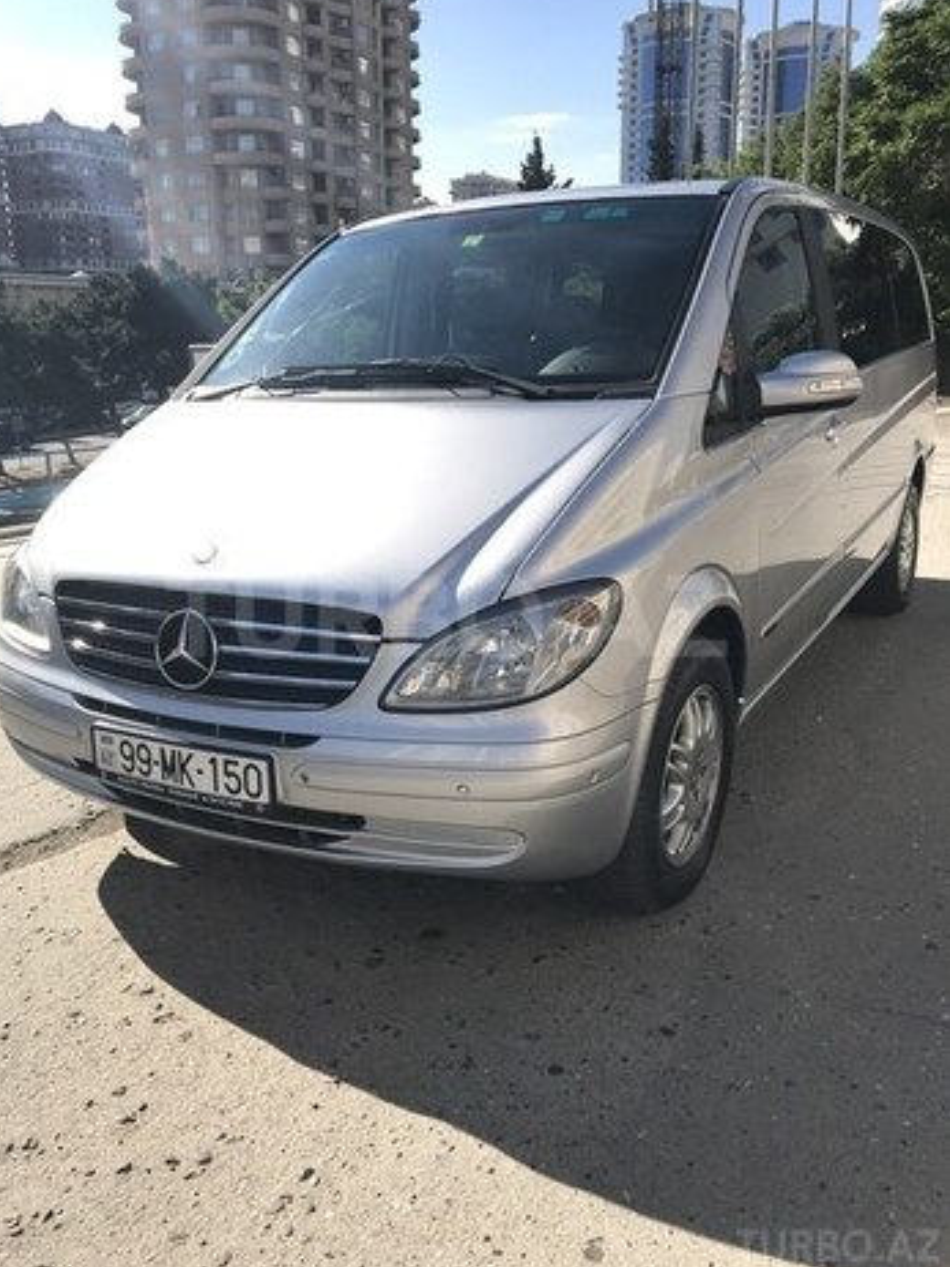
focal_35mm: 30
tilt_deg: -12.8
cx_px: 446
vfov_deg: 60.0
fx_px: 1098
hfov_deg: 46.8
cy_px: 616
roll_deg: +1.2
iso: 20
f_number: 1.8
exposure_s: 1/1880
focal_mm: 3.99
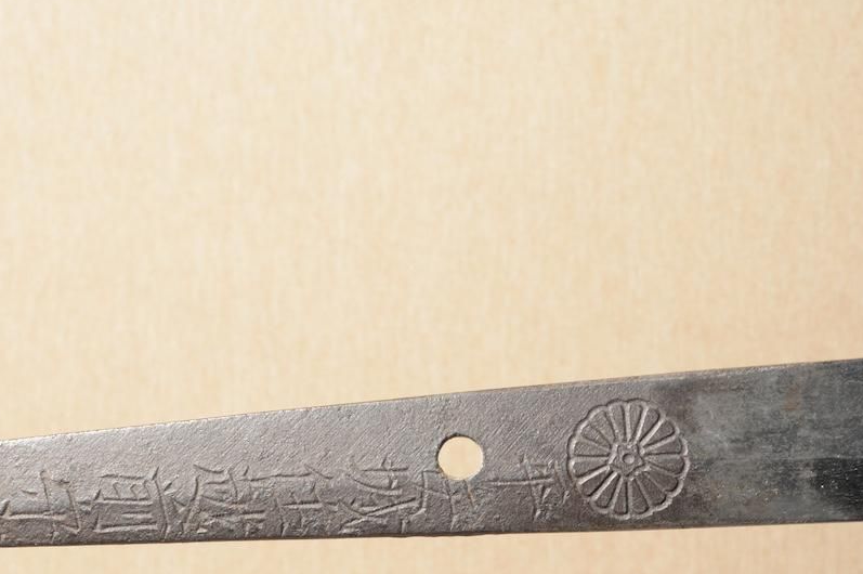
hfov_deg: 17.7
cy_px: 447
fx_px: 2778
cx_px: 394
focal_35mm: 116
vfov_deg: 11.8
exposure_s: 1/2
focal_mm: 44
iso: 400
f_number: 11
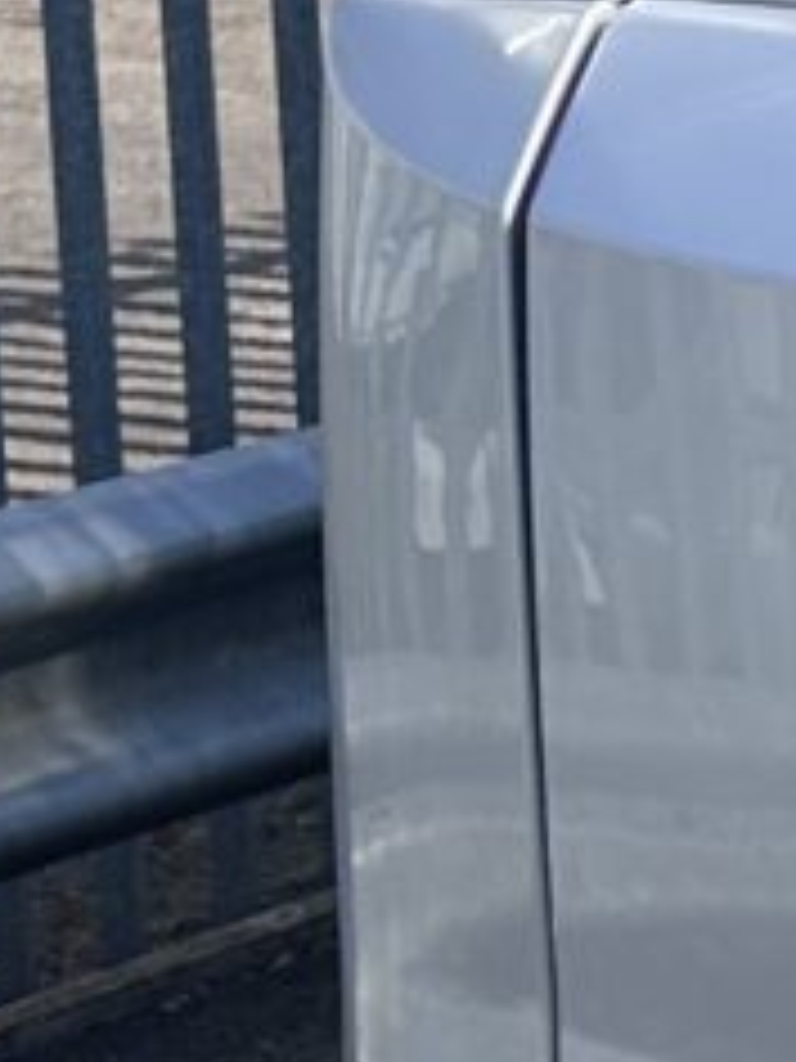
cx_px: 2096
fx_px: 6377
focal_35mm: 208
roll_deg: +0.8
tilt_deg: -12.7
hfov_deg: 6.7
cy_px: 486
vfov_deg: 9.5
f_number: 1.78
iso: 80
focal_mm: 6.86
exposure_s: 1/3597
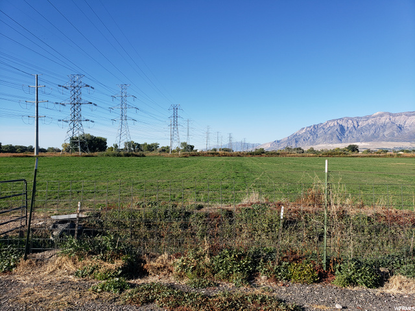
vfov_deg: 53.1
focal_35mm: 26
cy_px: 156
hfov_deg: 67.3
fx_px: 312
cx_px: 208
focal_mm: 4.3
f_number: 2.4
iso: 50
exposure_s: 1/1301
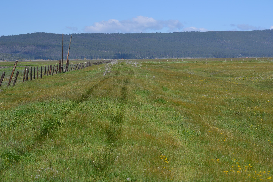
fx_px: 667
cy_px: 92
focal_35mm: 88
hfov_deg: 23.1
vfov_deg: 15.5
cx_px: 137
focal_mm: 58
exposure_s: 1/250
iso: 100
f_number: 8
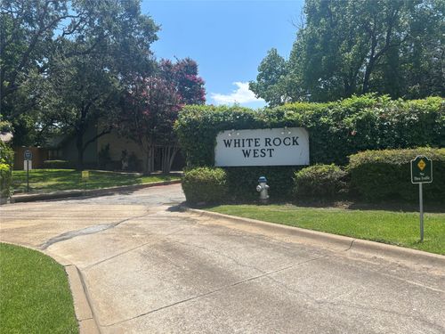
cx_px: 222
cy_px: 167
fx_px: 334
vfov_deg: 53.1
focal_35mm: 26
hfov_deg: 67.3
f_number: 1.6
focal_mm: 5.96
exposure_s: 1/2933
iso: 50
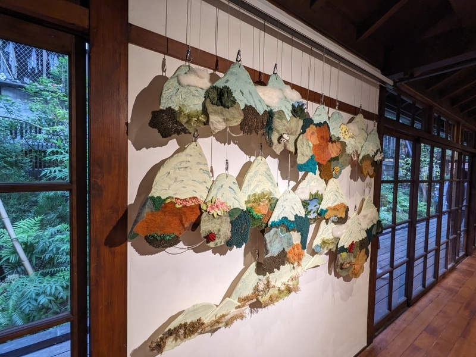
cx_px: 238
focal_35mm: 16
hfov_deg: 94.5
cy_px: 178
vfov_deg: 78.1
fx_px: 220
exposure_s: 1/40
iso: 78
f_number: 2.2
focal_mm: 2.22
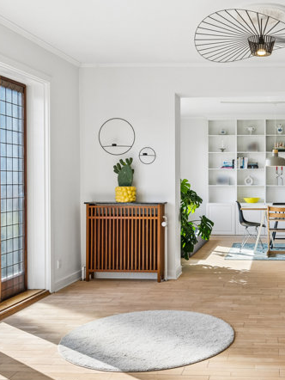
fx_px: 439
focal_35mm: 40
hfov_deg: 34.2
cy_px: 181
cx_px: 251
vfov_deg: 46.8
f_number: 7.1
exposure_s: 1/250
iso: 800
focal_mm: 23
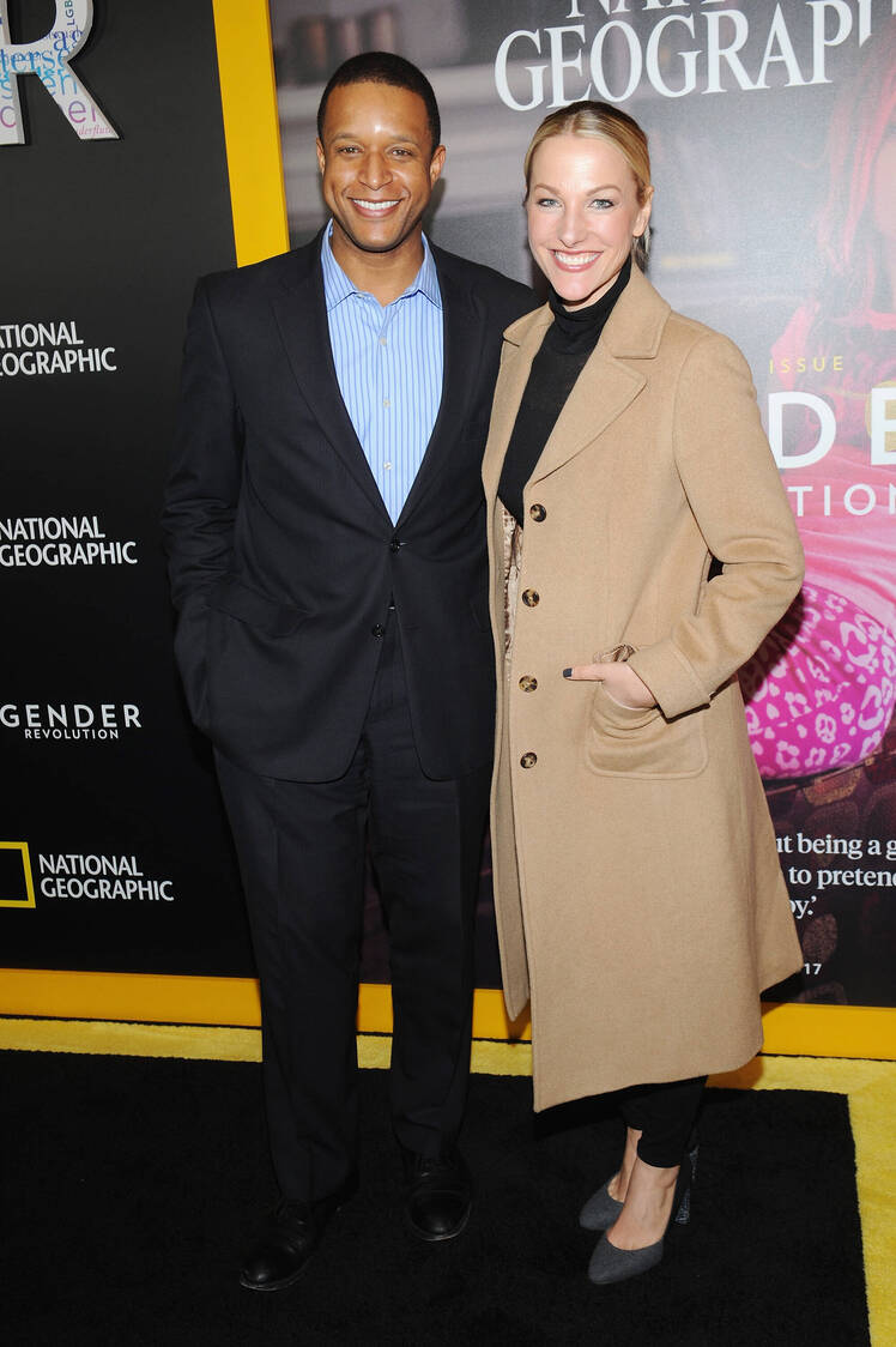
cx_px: 448
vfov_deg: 58.7
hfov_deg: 41.1
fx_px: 1196
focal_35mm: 32
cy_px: 674
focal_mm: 32
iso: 500
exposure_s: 1/200
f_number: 5
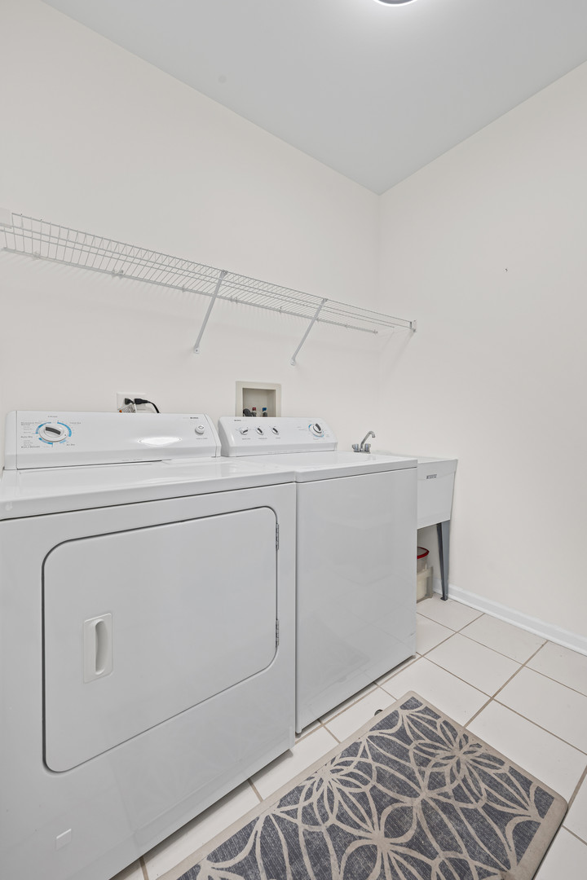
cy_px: 440
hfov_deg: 81.2
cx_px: 294
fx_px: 342
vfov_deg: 104.3
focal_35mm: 14
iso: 320
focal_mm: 14
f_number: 9
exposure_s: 1/4
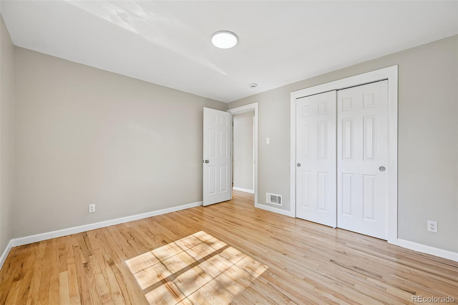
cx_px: 229
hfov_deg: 104.3
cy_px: 152
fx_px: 178
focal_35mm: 14
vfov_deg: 81.2
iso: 90
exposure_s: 1/15
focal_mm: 14
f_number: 8
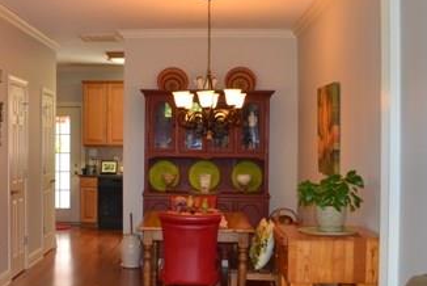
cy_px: 161
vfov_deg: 25.6
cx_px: 144
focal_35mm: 53
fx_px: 629
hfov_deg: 37.1
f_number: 3.5
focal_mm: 18
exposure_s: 1/60
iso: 560
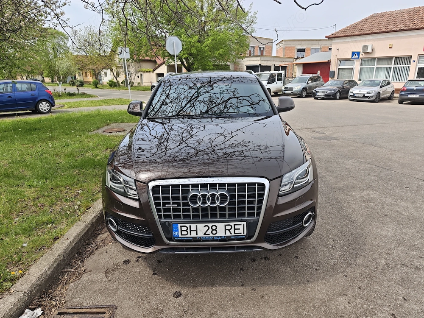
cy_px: 159
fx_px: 282
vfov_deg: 58.9
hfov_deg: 73.9
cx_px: 212
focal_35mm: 23
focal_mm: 6.55
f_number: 1.62
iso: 50
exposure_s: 1/2247
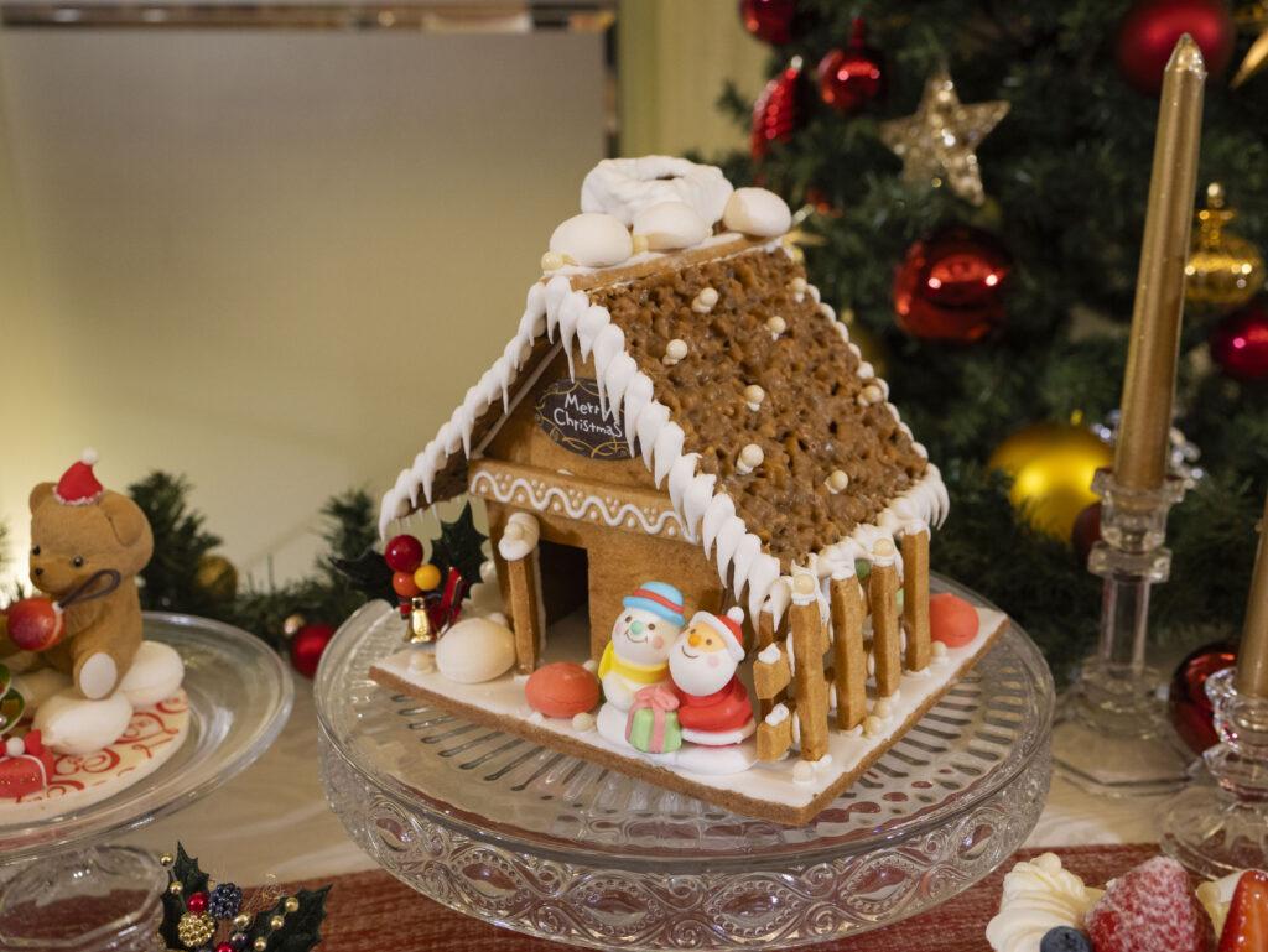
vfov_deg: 39.7
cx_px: 634
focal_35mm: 36
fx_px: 1319
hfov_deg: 51.3
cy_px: 476
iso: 800
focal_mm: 18
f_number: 3.5
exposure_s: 1/160
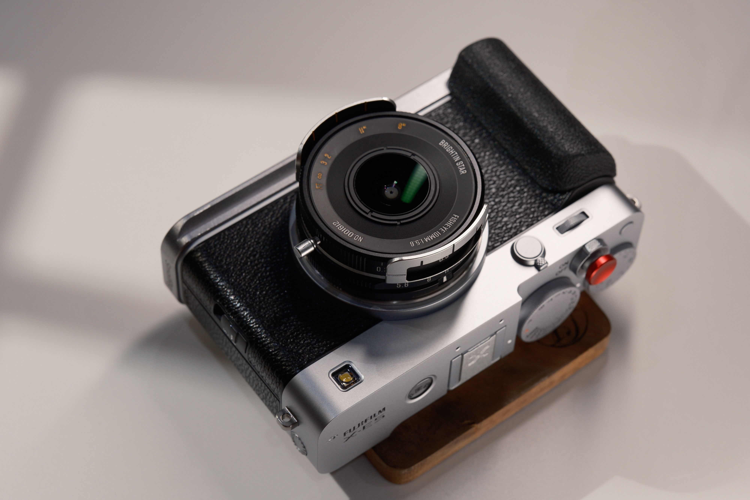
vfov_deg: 16.3
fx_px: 1750
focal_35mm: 84
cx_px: 375
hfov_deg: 24.2
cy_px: 250
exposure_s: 1/120
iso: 640
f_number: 5.6
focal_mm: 56
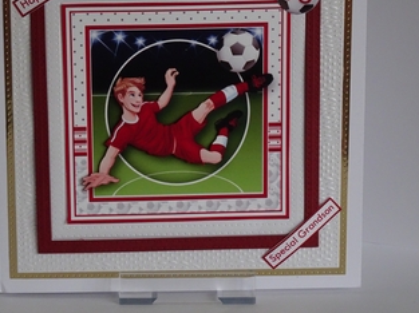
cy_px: 97
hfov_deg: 18.2
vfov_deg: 13.7
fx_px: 1306
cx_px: 155
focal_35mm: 108
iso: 640
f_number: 5
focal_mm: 12.87
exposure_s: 1/250
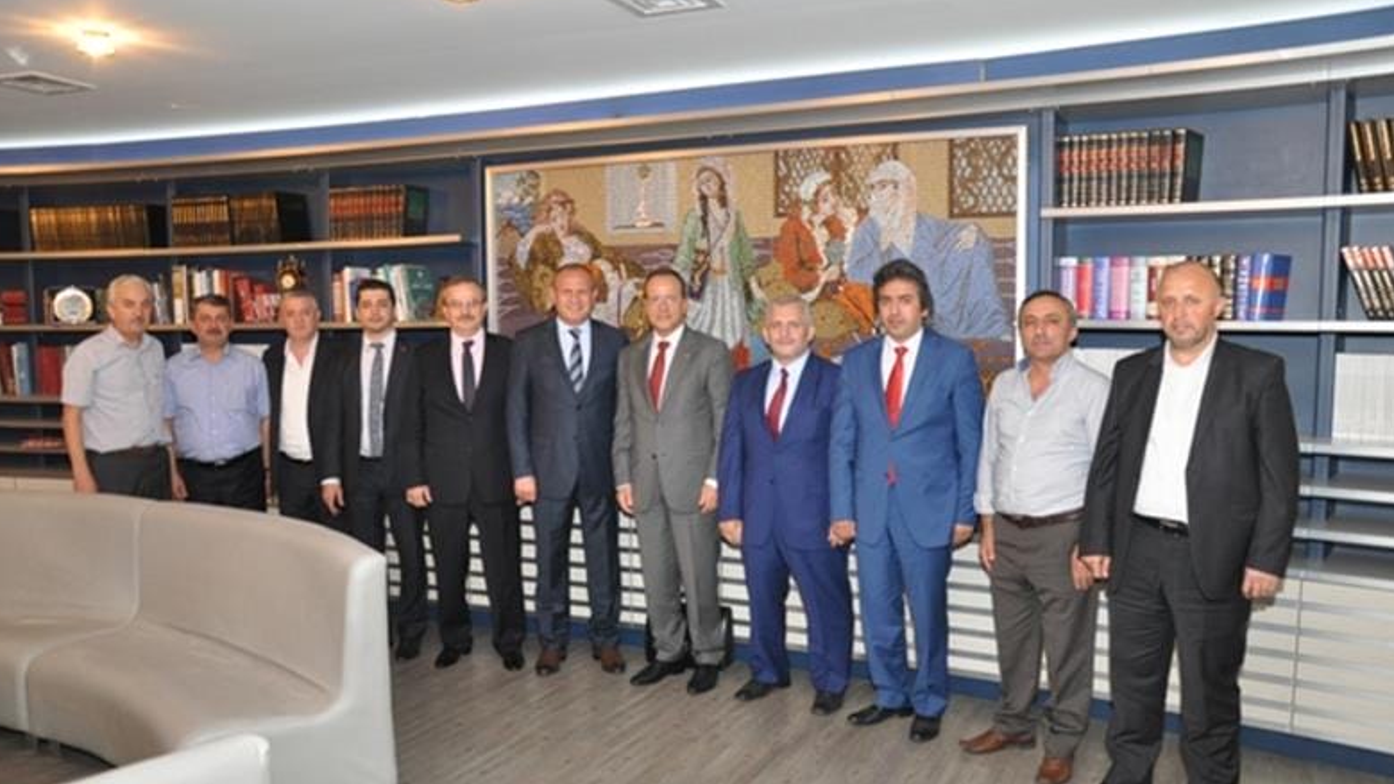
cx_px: 687
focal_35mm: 29
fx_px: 1072
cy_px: 430
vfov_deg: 40.1
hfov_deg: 66.1
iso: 800
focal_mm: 18
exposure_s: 1/60
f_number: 4
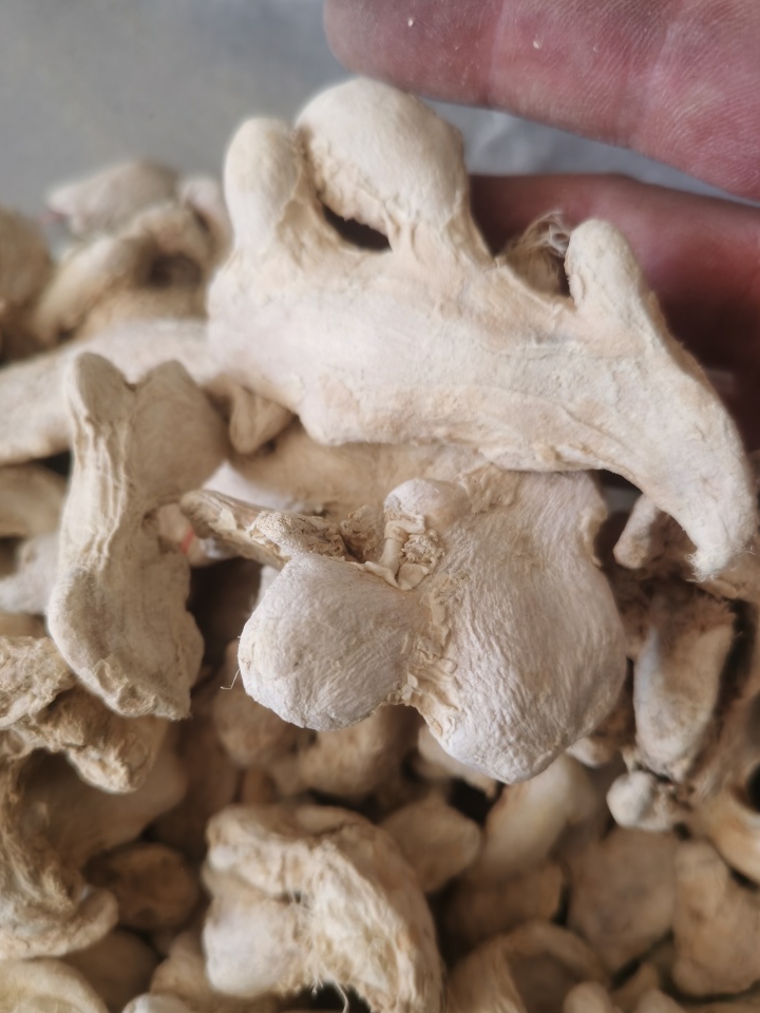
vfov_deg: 59.9
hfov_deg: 46.8
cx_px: 348
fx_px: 878
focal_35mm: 30
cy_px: 553
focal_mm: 5.58
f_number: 1.8
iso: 100
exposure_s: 1/90
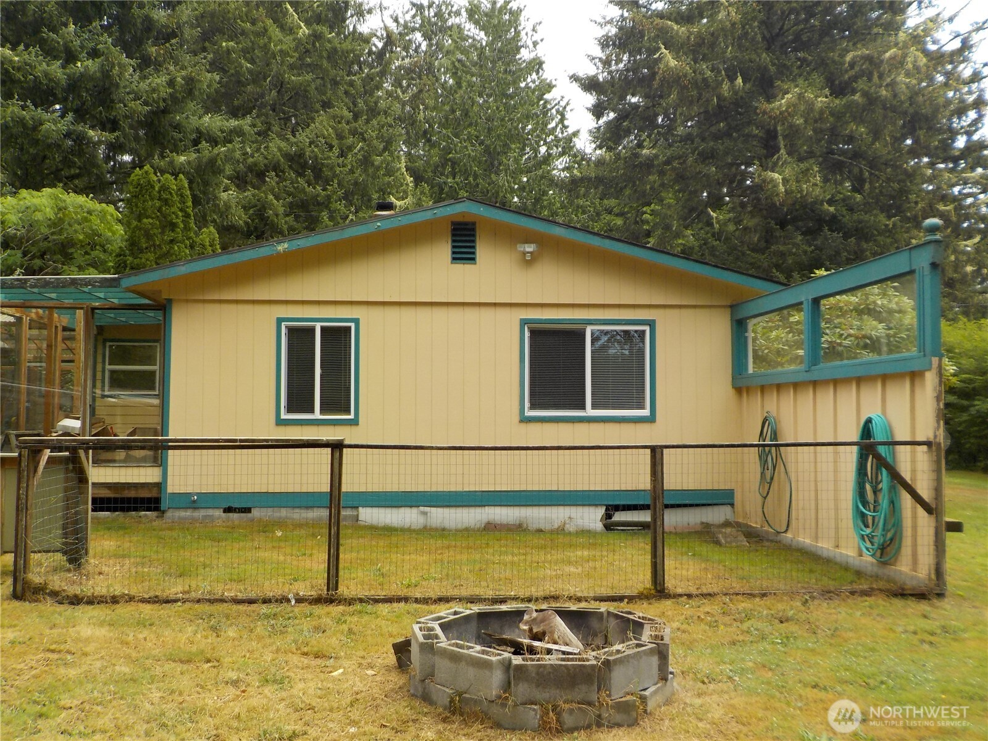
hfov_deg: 60.0
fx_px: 856
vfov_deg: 46.8
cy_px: 370
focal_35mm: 30
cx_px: 494
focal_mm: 4.1
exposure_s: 1/500
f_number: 3.3
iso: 125
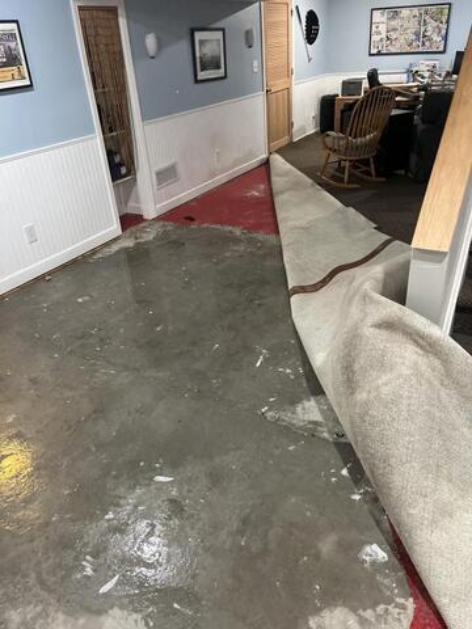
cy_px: 314
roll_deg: +5.1
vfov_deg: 67.3
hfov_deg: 53.1
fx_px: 473
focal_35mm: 26
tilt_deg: -29.3
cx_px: 236
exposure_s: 1/59
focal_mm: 5.1
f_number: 1.6
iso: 500
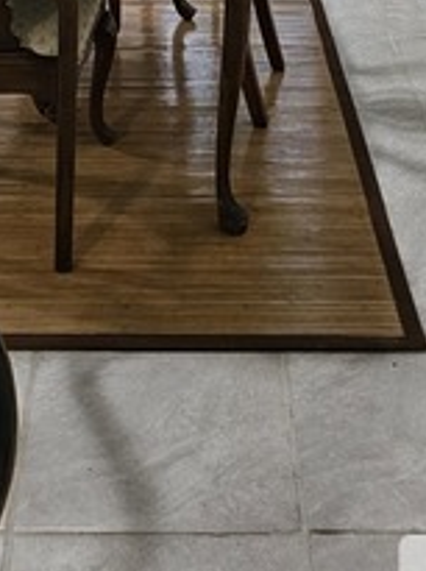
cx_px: 153
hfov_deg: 19.5
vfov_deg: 21.8
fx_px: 1235
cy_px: -283
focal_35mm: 75
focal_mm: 6.3
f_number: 1.7
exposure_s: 1/60
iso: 800
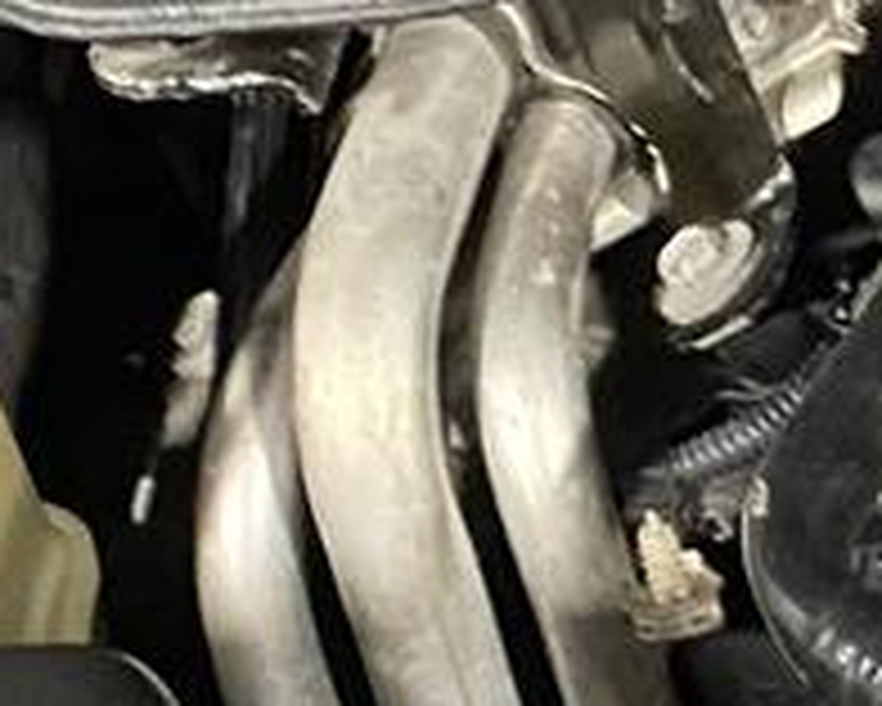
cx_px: 1850
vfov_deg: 9.3
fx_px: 4335
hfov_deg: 10.5
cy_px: 252
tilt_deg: -47.9
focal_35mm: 166
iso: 800
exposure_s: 1/30
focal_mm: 4.25
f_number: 1.8
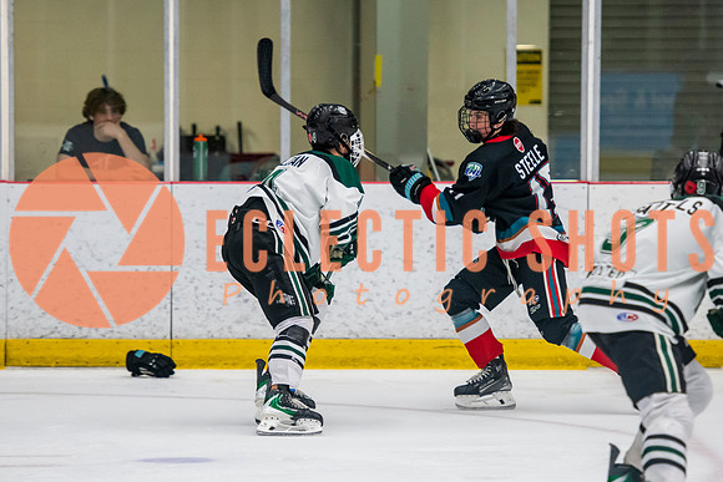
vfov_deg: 5.8
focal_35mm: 238
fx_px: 4788
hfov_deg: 8.6
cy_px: 261
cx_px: 361
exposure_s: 1/640
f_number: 3.2
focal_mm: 150
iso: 2000
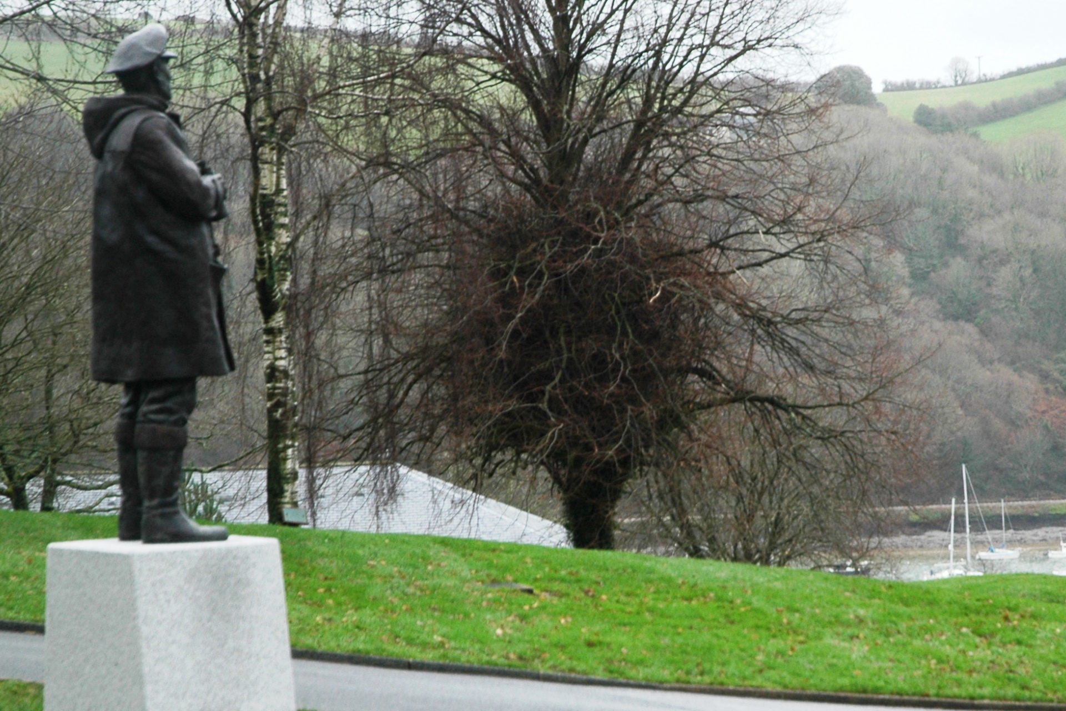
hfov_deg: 24.6
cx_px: 533
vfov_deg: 16.6
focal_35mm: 82
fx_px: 2443
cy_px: 356
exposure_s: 1/100
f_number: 4.5
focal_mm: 55
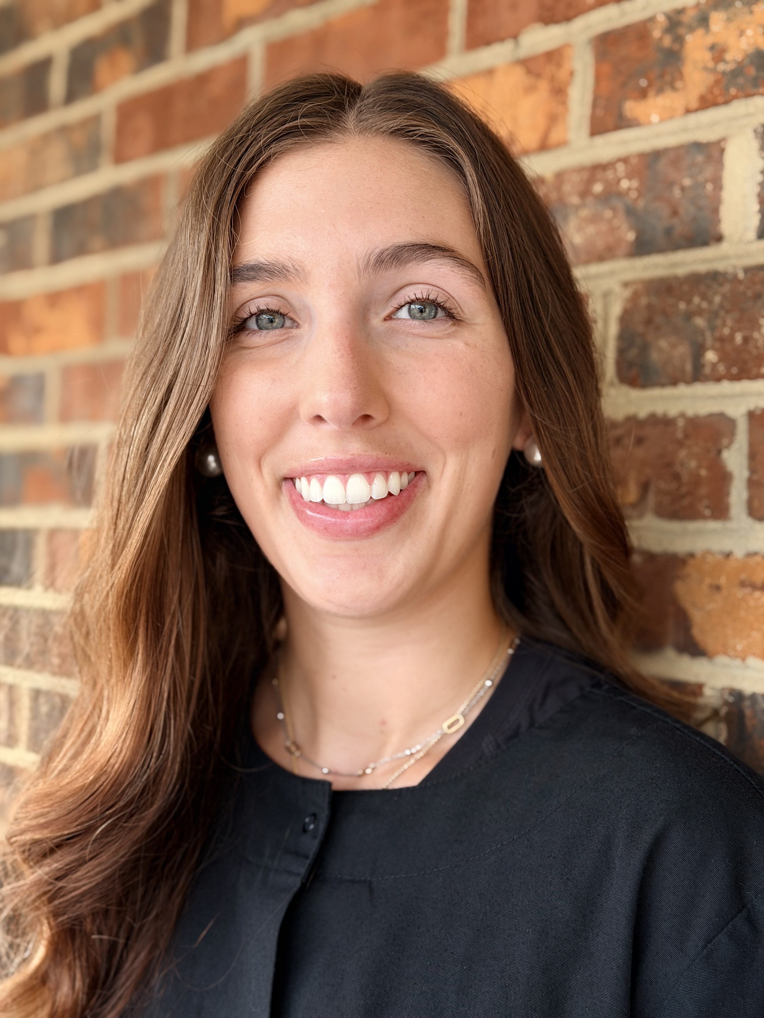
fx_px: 1413
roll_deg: -1.5
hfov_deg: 30.3
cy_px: 509
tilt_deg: +0.7
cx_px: 382
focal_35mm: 48
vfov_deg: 39.7
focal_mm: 6.76
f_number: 1.78
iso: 50
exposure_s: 1/121
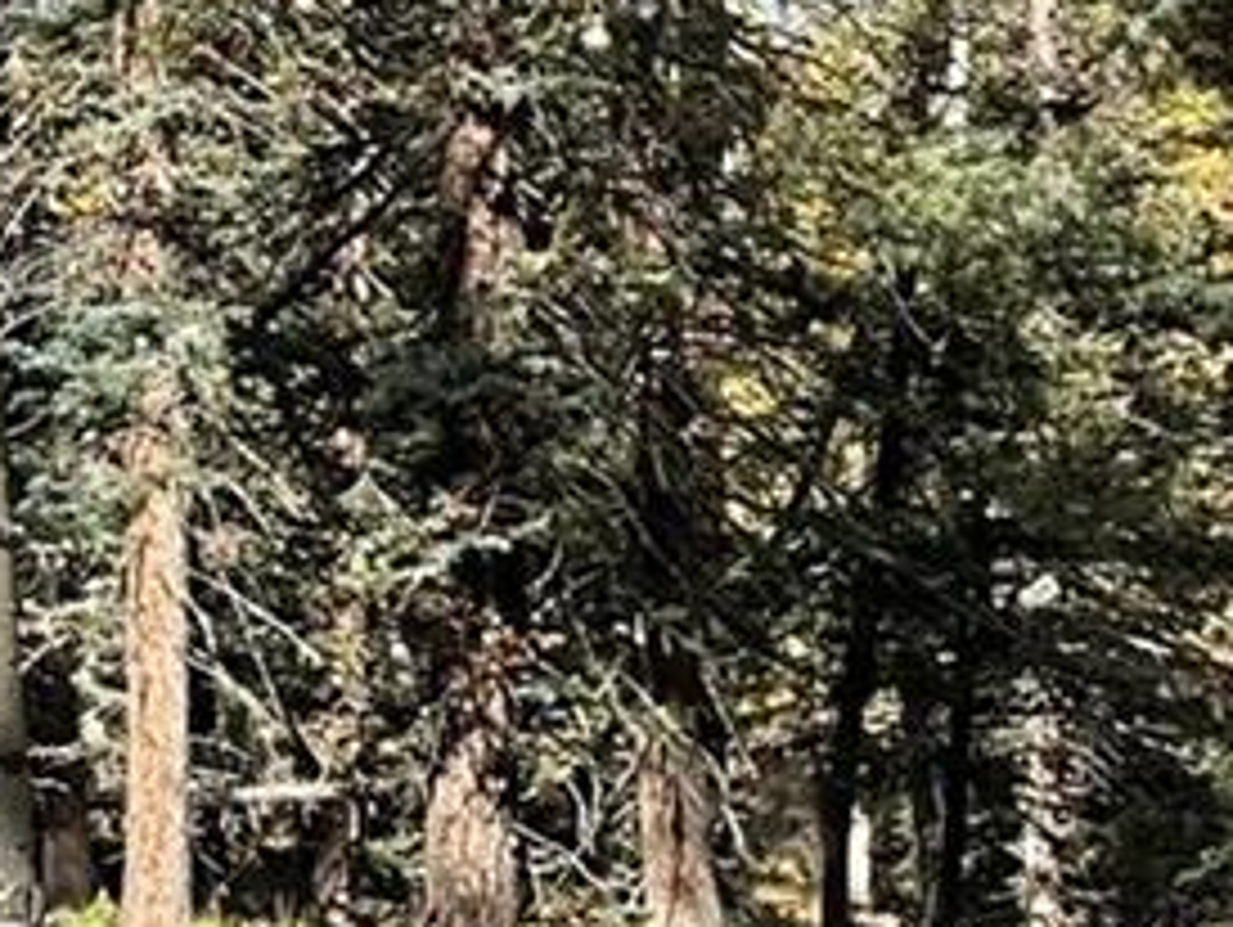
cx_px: -1138
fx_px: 4492
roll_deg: -0.2
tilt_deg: +2.8
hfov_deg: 13.6
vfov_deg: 11.7
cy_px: 36
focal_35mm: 126
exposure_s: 1/1453
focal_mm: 6.86
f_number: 1.78
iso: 80
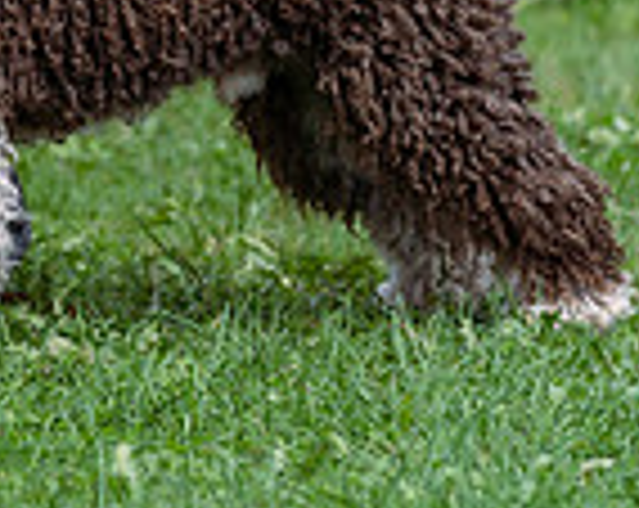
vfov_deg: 2.3
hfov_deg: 2.9
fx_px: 12418
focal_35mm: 658
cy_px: -423
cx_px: -295
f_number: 3.5
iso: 100
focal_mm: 147
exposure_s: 1/1000
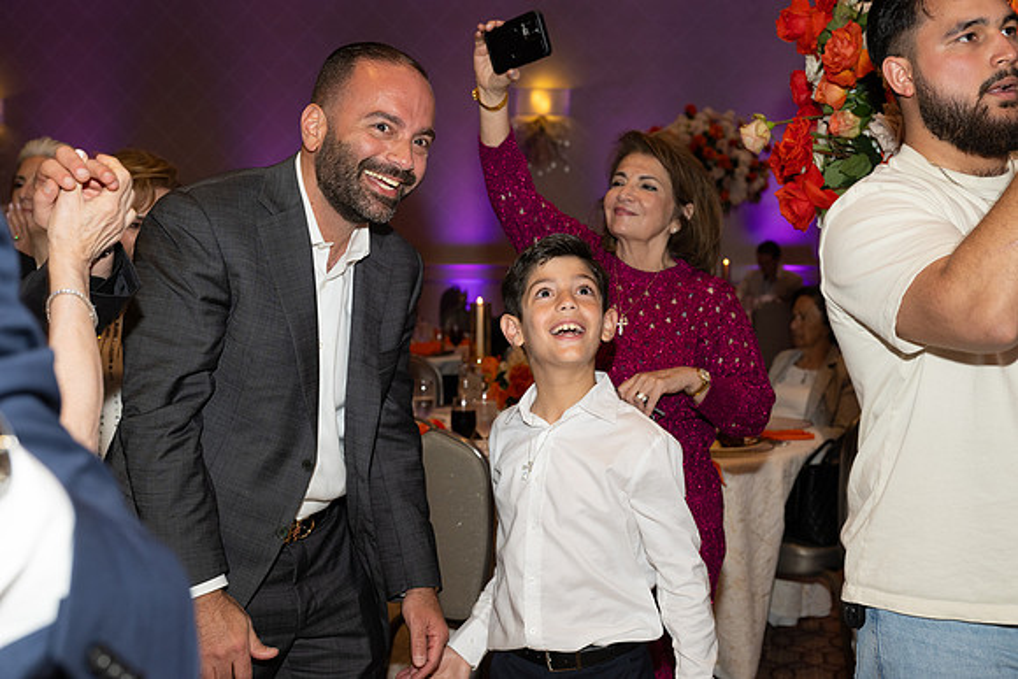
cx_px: 509
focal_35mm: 51
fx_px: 1442
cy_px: 340
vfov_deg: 26.5
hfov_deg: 38.9
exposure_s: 1/100
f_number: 5.6
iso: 800
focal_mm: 51
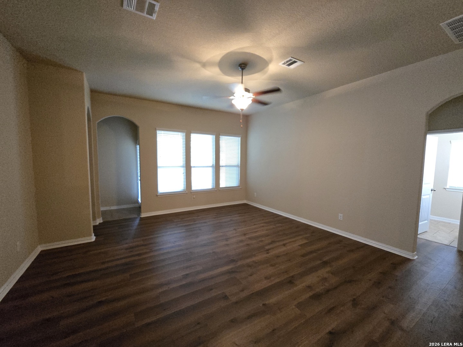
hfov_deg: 106.2
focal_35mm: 13
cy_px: 174
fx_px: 174
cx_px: 232
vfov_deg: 89.9
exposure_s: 1/60
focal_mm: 2.2
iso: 1600
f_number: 2.2
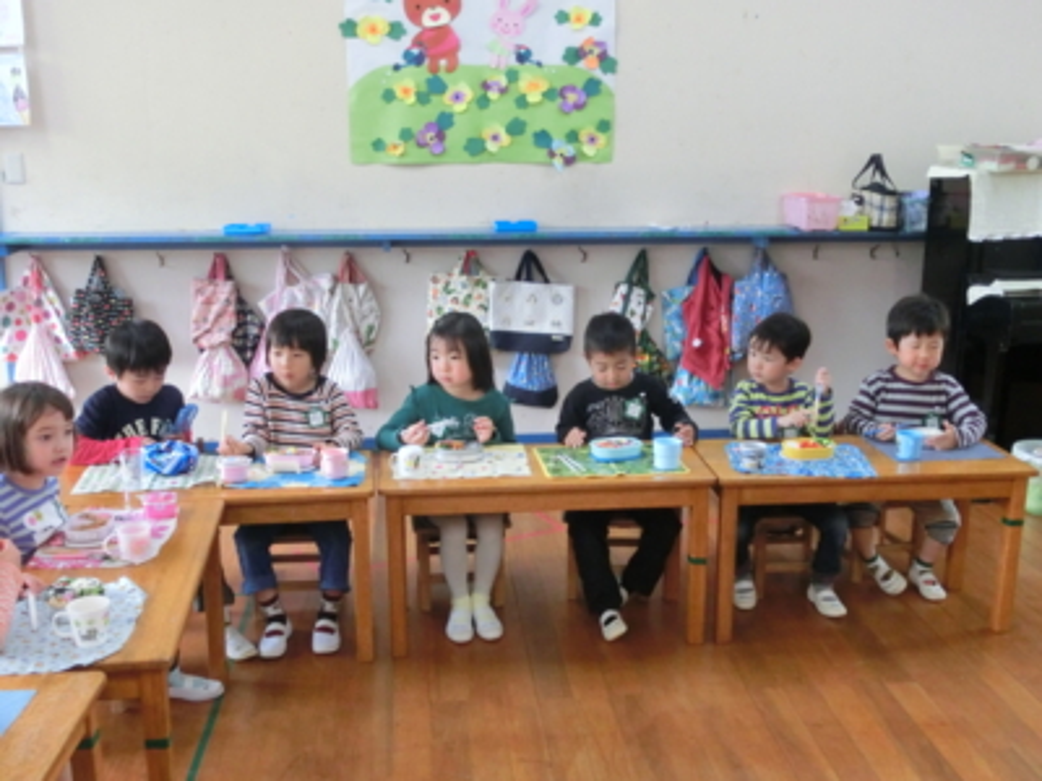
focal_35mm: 38
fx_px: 1144
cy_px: 390
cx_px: 521
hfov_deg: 49.0
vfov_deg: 37.7
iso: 500
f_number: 3.9
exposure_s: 1/125
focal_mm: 6.67
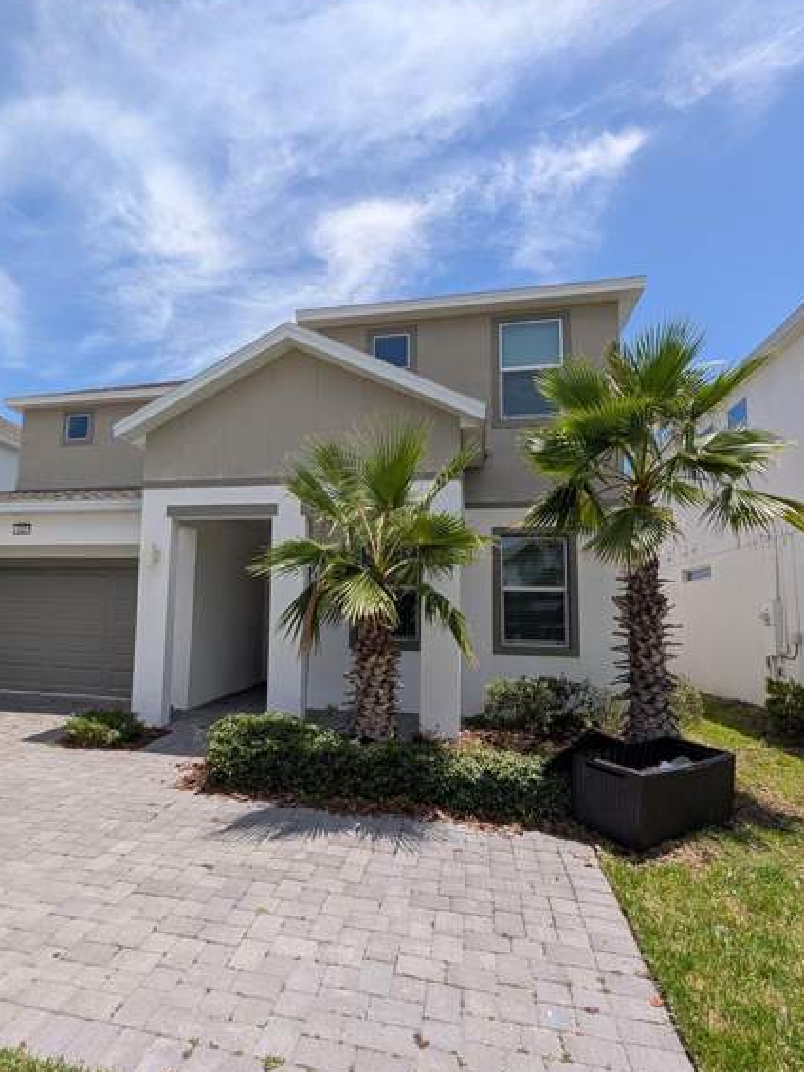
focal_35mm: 17
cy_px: 545
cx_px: 328
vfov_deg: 91.0
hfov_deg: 74.1
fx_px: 526
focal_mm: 2.02
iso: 54
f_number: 1.7
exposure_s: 1/2786
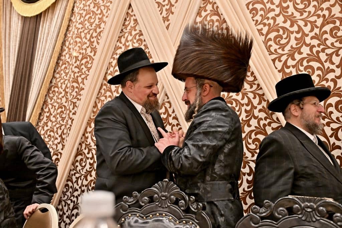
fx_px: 314
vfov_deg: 40.0
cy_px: 114
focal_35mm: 33
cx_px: 171
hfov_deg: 57.2
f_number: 4
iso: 1250
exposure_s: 1/200
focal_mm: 33
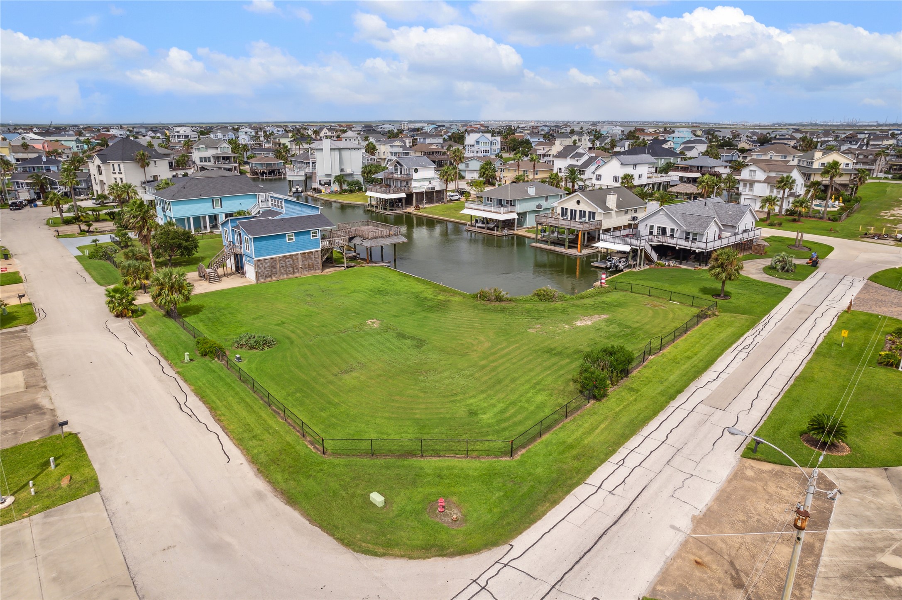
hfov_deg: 78.6
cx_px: 451
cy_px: 300
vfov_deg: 57.2
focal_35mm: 22
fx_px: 551
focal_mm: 8.4
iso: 100
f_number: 2.8
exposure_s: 1/5000
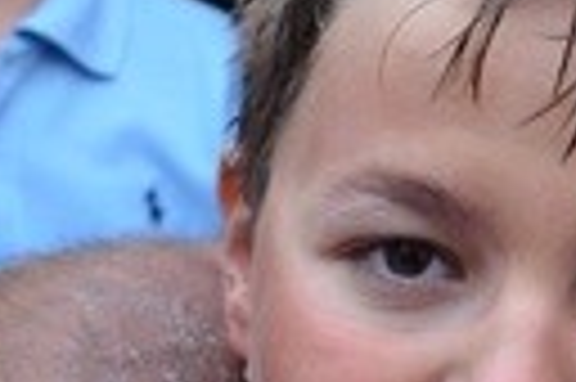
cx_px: 891
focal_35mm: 158
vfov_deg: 8.7
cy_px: 99
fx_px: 2525
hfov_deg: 12.3
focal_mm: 18
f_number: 3.5
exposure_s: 1/500
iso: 1600
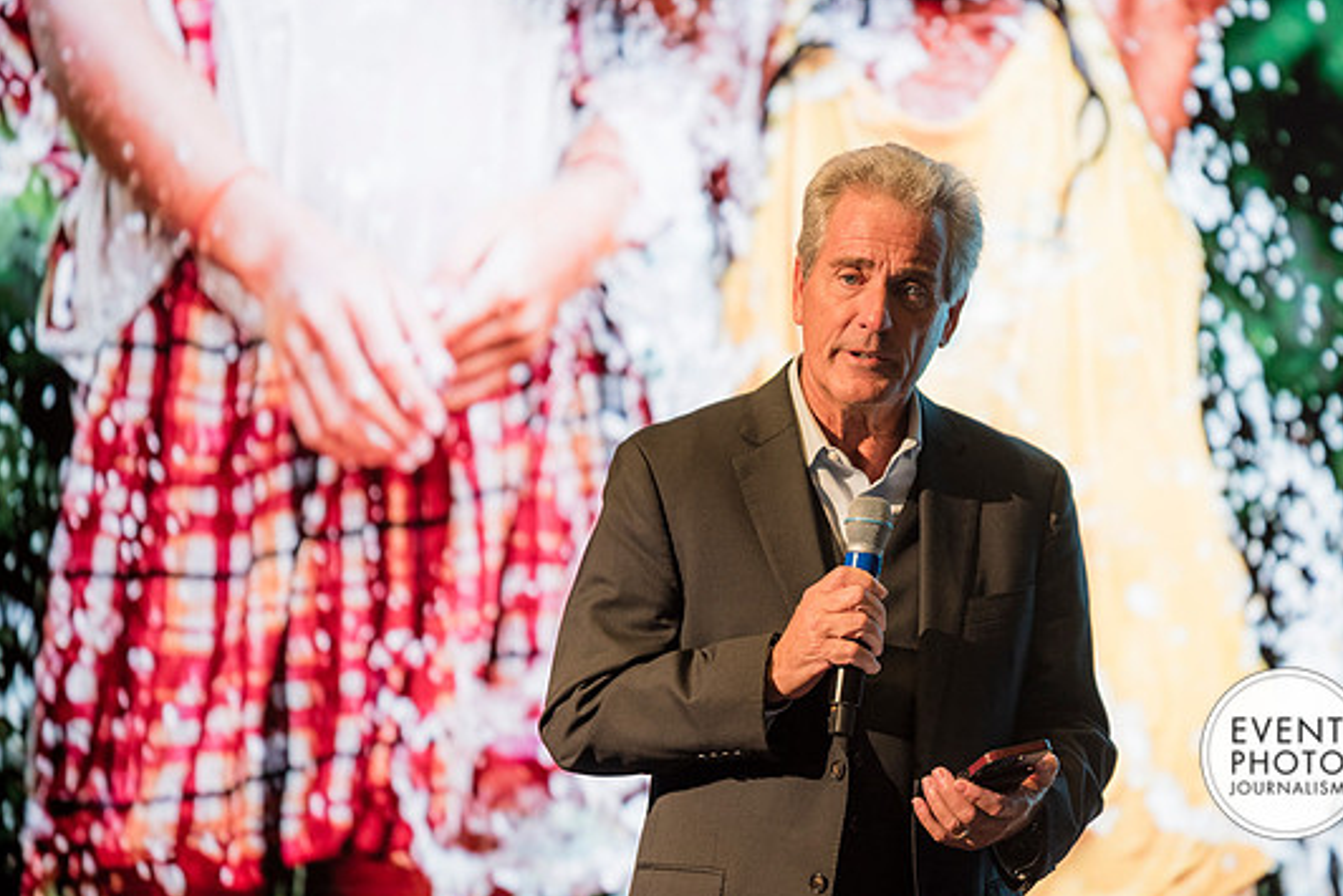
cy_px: 433
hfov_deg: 9.4
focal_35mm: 218
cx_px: 725
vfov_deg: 6.3
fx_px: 8134
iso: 360
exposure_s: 1/125
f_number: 2.8
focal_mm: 200
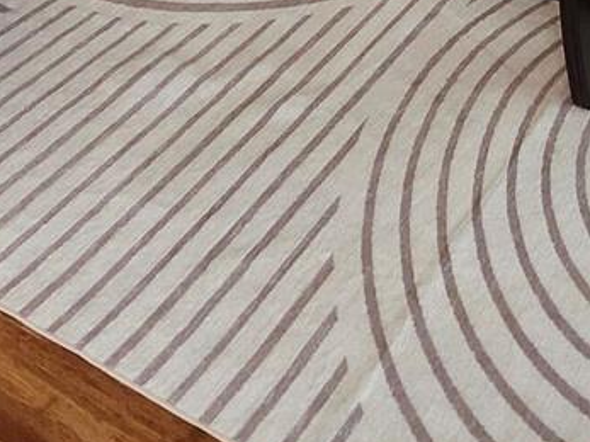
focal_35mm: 60
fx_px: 1022
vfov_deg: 17.0
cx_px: 566
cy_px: -474
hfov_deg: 30.3
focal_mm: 1.74
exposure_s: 1/60
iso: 200
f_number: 2.2
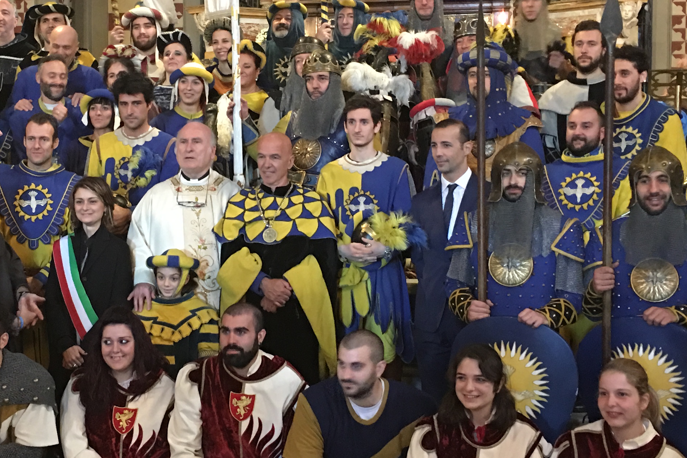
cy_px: 205
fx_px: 1221
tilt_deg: -1.6
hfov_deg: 31.2
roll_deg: -0.6
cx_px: 233
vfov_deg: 21.2
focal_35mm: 64
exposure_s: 1/4
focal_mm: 4.15
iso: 100
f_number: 2.2
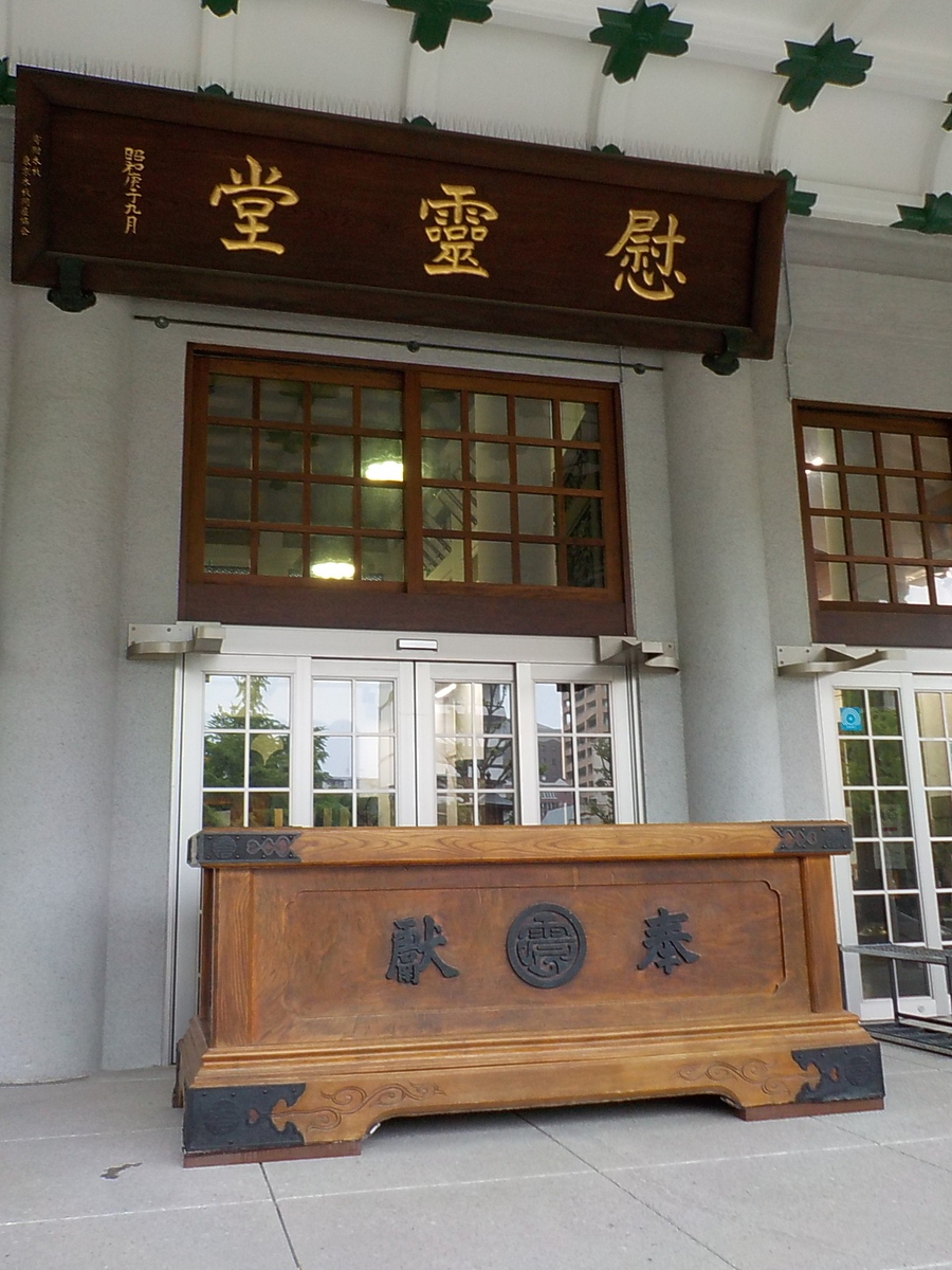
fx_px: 1100
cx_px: 476
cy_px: 635
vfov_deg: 60.0
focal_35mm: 30
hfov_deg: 46.8
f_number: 3.3
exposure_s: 1/30
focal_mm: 4.1
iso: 200
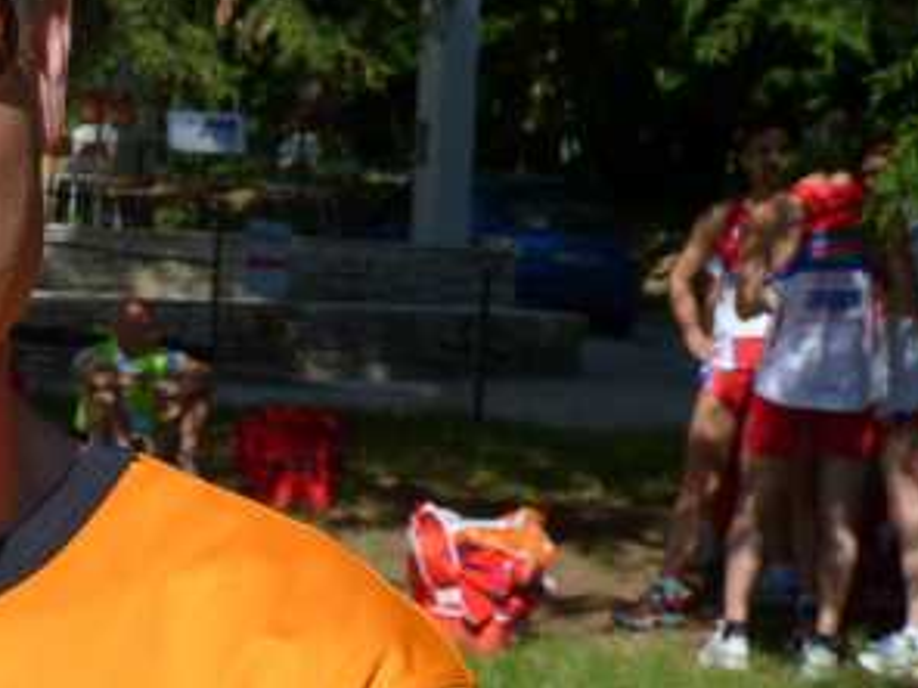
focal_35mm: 130
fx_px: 3448
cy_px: 342
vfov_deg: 11.4
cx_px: -136
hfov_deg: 14.7
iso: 80
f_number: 3.9
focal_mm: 9.1
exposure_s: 1/640
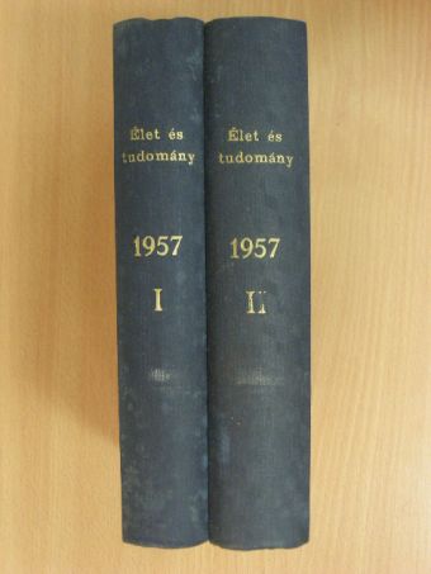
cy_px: 287
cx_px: 216
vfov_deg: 39.6
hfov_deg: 30.3
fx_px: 796
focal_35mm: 48
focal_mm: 8
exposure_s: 1/10.1
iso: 200
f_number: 3.5
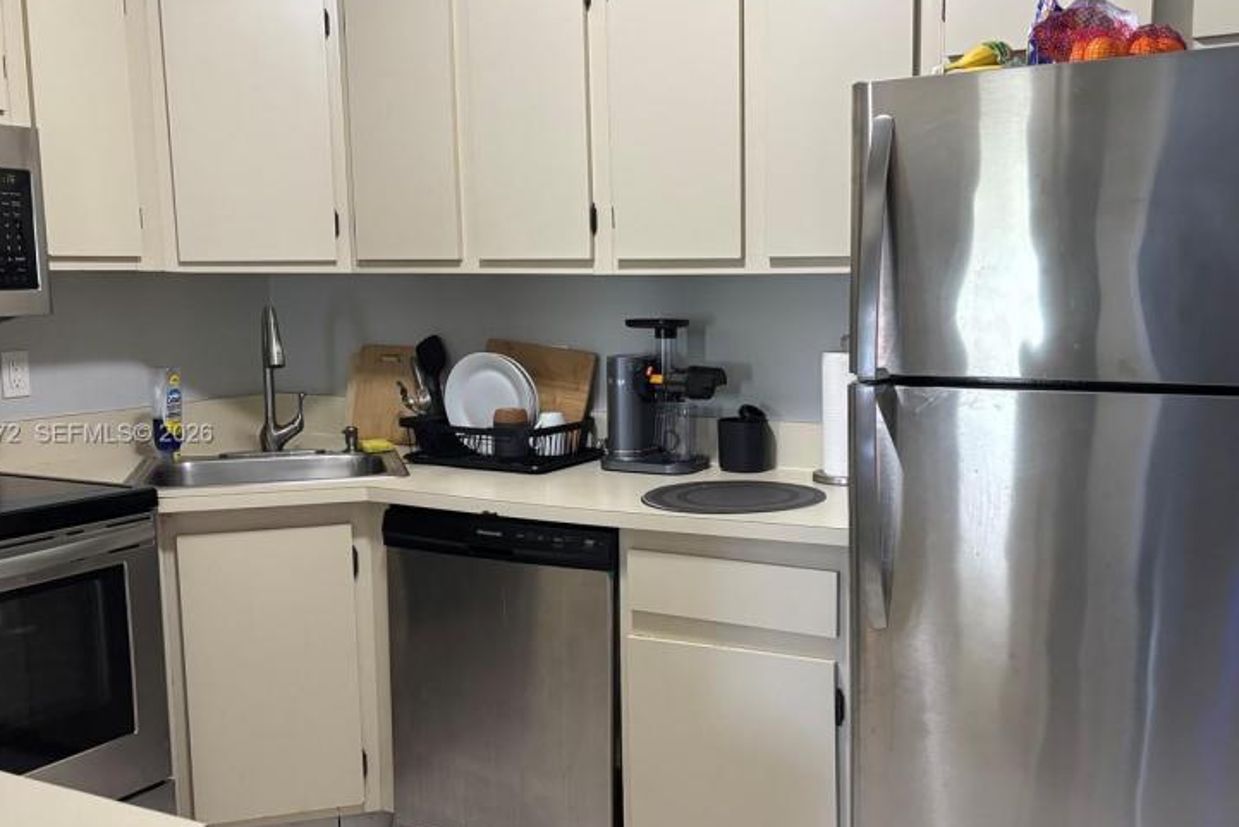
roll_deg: -0.6
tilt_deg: -7.7
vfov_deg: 36.9
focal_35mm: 36
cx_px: 717
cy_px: 435
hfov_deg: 52.9
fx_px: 1239
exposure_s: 1/60
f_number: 1.6
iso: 320
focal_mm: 5.96
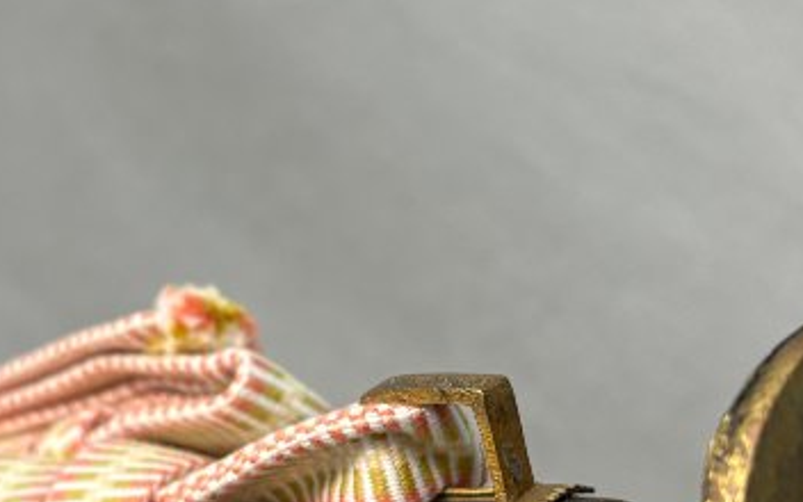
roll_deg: +1.9
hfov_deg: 22.0
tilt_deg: -25.2
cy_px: 452
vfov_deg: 13.8
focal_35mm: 94
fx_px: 2057
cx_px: 258
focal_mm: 5.96
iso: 64
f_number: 1.6
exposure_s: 1/50
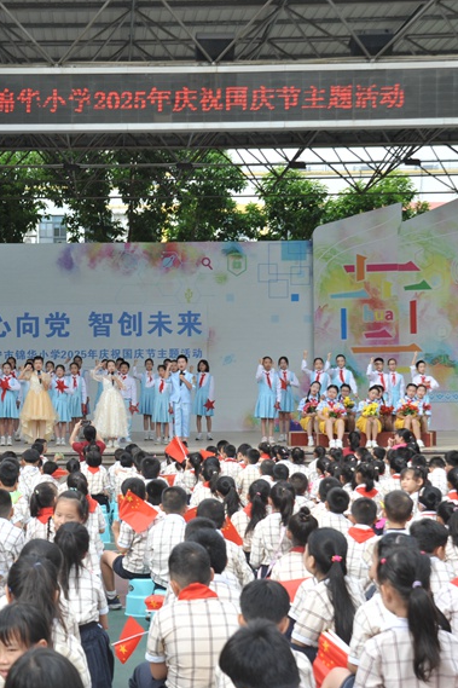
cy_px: 345
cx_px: 93
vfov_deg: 29.7
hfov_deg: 19.8
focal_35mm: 68
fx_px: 1298
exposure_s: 1/400
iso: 640
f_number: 7.1
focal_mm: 45
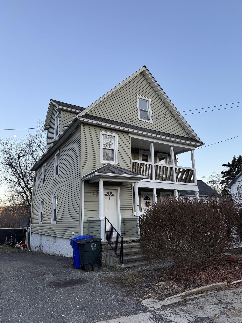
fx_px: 224
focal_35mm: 24
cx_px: 121
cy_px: 162
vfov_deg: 71.6
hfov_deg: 56.8
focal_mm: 6.76
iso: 80
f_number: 1.78
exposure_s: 1/460
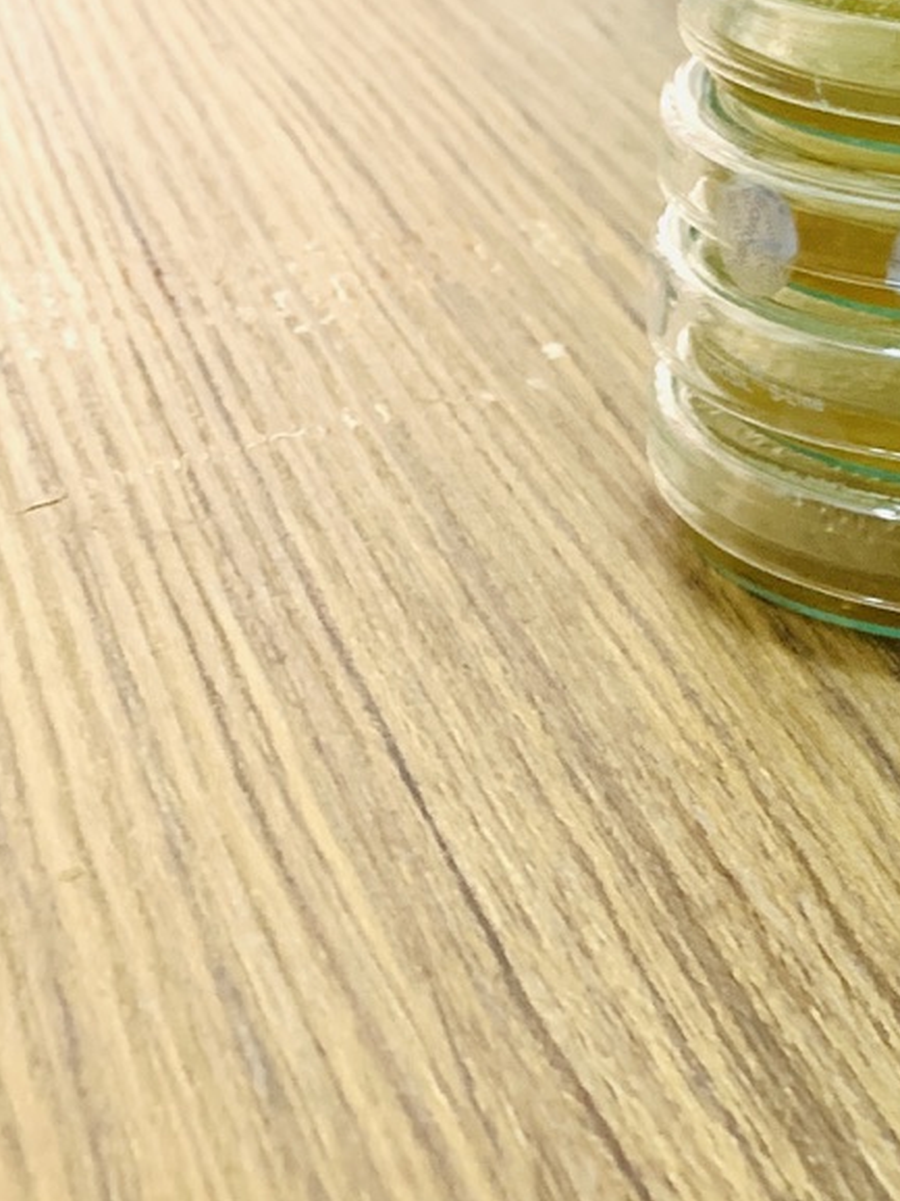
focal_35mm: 81
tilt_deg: -11.2
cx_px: 1262
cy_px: -116
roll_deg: -0.9
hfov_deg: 16.8
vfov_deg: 22.8
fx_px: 2810
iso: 320
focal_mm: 4.25
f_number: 1.8
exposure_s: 1/60
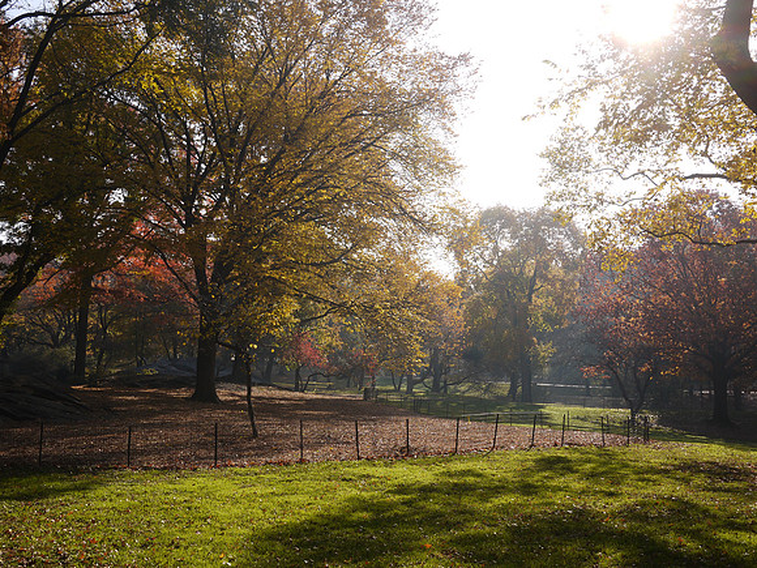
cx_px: 378
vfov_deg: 36.0
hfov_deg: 46.8
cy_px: 284
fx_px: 875
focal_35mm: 40
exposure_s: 1/125
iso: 100
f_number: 9
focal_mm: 20
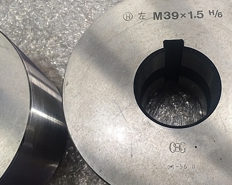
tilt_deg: -74.5
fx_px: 288
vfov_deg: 35.7
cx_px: 165
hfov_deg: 42.8
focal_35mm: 42
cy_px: 100
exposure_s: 1/30
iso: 50
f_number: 2.2
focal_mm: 4.15
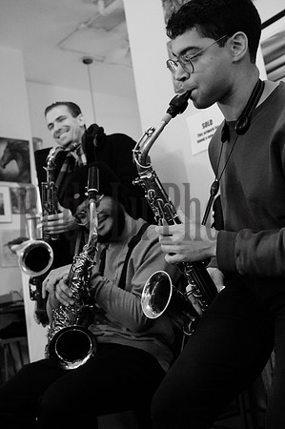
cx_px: 142
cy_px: 214
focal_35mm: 46
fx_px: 547
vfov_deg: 42.8
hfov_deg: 29.2
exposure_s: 1/15
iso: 12800
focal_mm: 46
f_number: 6.3
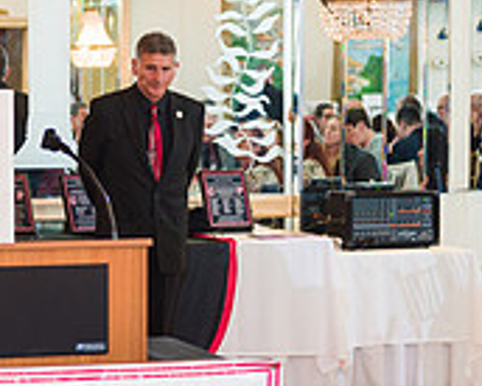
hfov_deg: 12.0
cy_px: 226
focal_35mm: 159
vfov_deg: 9.7
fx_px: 2271
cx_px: 8
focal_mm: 48
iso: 1250
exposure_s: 1/200
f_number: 3.2
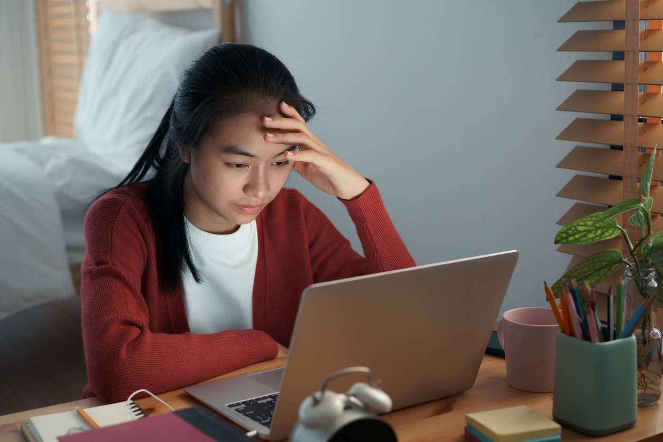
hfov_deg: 36.2
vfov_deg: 24.6
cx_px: 332
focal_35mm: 55
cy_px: 221
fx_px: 1013
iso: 1600
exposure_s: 1/100
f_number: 3.2
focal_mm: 55
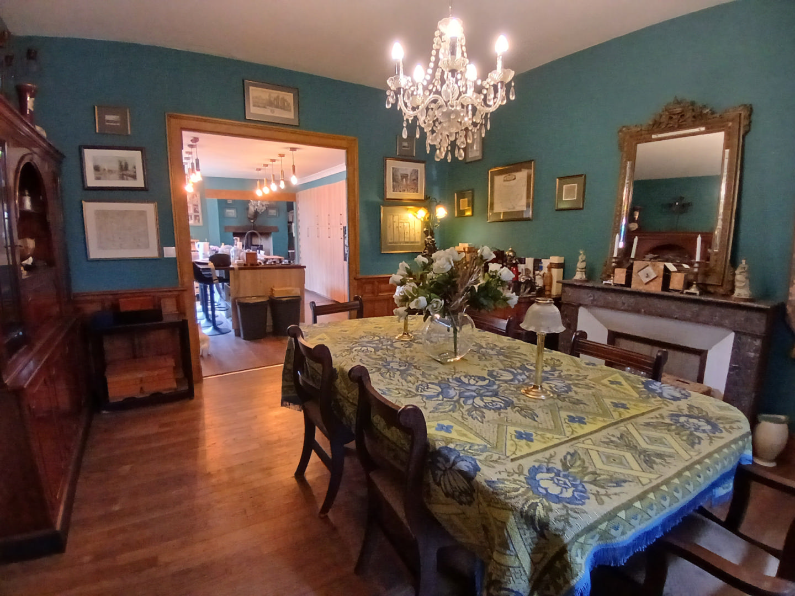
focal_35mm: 17
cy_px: 298
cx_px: 398
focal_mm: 1.4
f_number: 2.2
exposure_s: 1/33.3
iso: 400
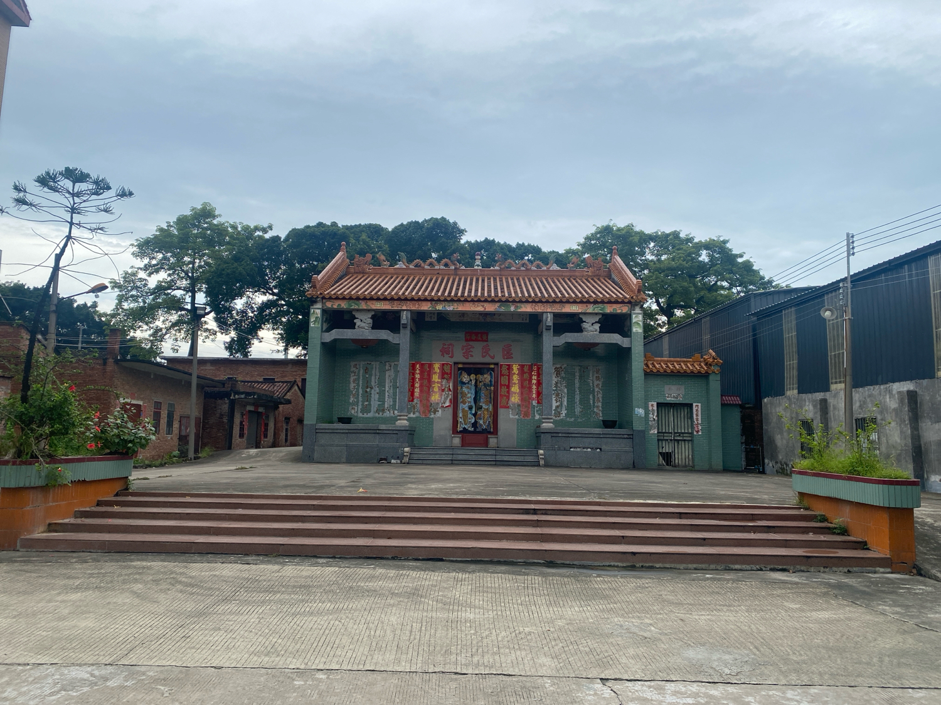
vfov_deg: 53.1
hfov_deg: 67.3
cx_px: 470
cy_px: 352
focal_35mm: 26
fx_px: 707
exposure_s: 1/799
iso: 32
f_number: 1.8
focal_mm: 4.25
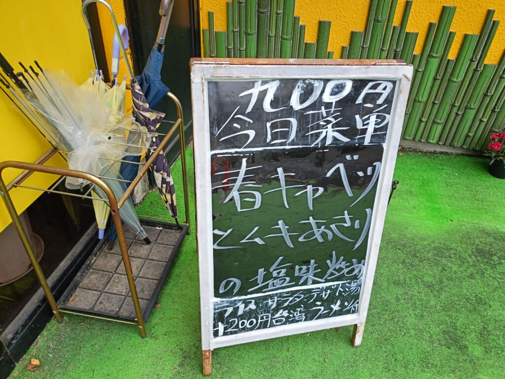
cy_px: 190
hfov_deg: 69.4
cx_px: 252
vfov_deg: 54.9
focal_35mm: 25
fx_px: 365
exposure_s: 1/138
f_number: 1.7
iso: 50
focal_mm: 4.7
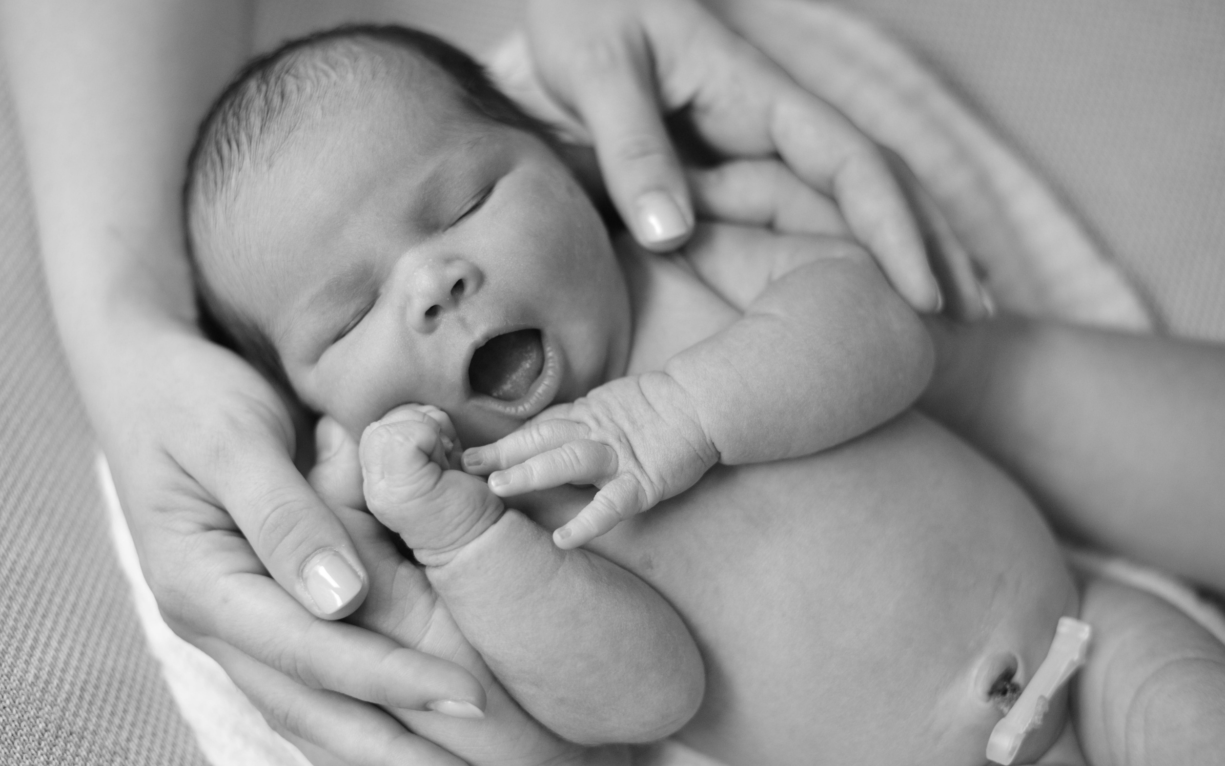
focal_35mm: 52
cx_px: 605
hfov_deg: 38.9
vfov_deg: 24.9
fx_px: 1736
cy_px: 393
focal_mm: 50
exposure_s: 1/160
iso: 1250
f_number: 2.2
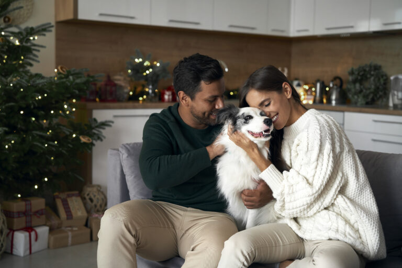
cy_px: 134
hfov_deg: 39.6
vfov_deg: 27.0
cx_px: 201
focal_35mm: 50
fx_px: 558
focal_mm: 50
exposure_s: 1/160
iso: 400
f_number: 2.5
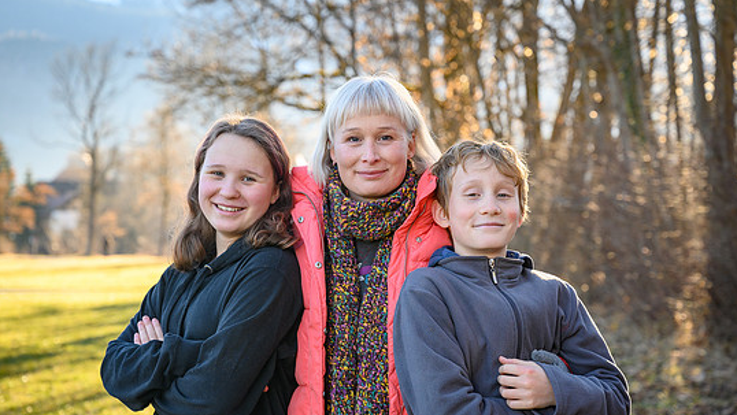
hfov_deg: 26.8
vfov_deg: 15.3
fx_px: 1544
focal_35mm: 79
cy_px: 251
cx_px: 373
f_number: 4.5
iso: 100
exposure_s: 1/125
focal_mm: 70
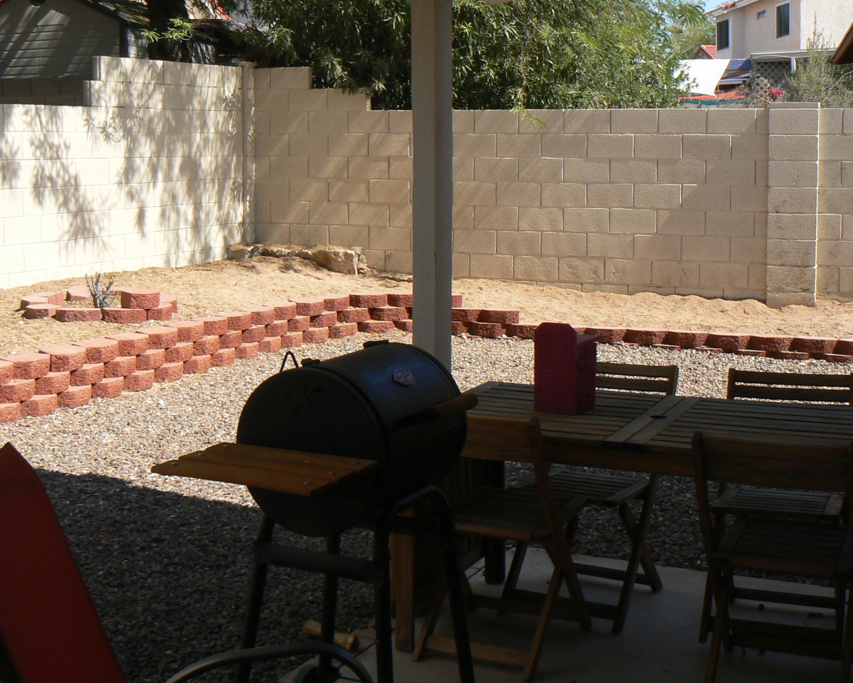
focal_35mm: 50
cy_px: 249
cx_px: 354
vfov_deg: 30.1
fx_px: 1262
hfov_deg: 37.2
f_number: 5.6
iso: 80
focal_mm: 6
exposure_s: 1/250
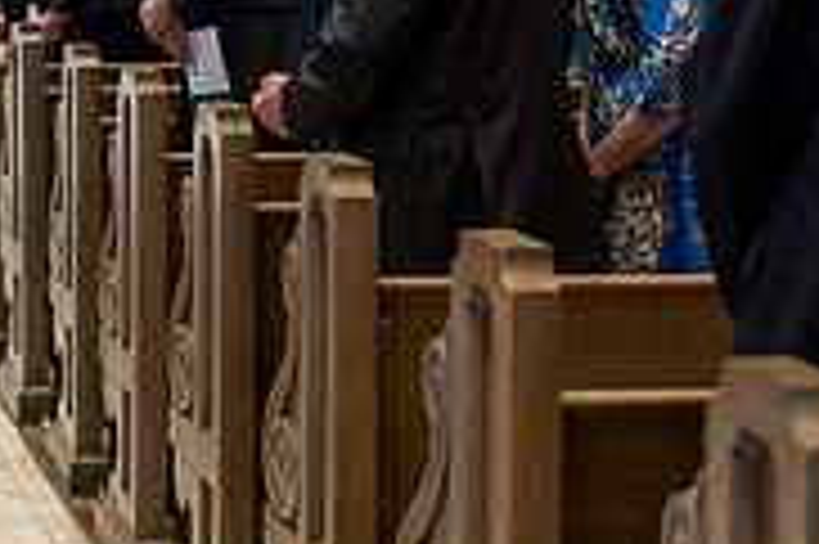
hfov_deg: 15.2
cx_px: -318
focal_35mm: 127
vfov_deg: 10.7
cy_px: -40
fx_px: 2887
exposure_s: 1/200
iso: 2000
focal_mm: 35
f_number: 2
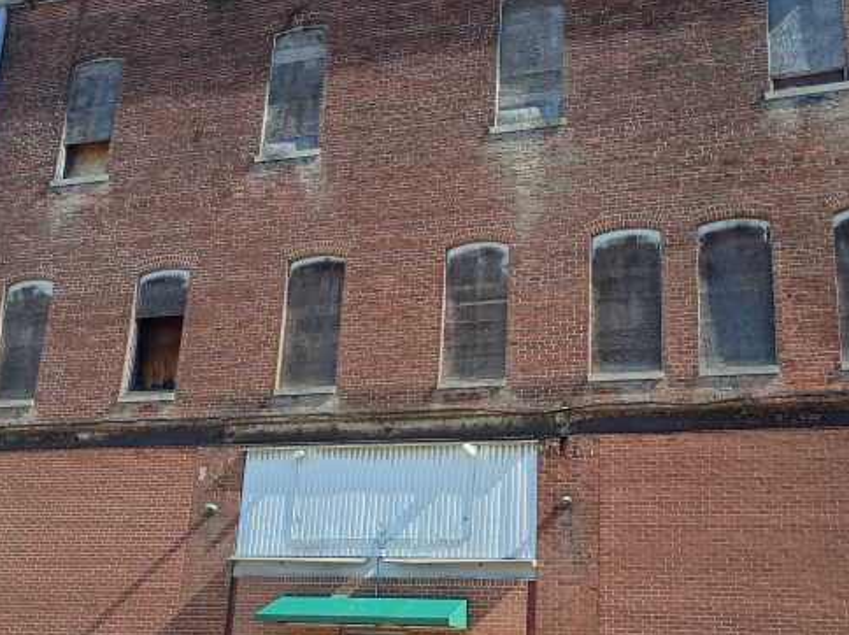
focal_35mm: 40
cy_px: 379
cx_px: 455
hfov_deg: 46.8
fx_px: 980
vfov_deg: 35.8
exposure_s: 1/453
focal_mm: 4.27
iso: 100
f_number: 1.8
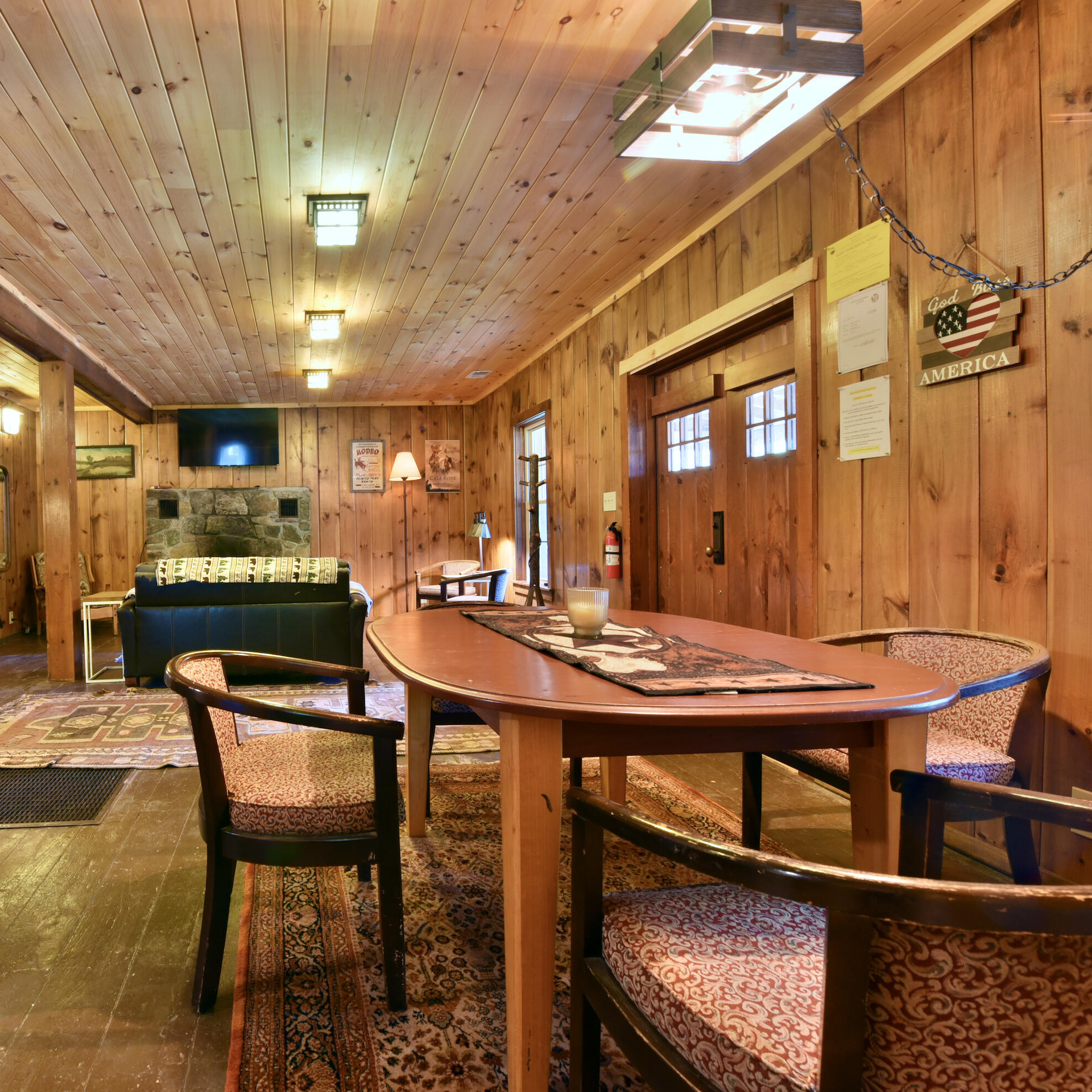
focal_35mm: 18
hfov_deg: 76.3
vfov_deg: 80.7
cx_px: 307
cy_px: 545
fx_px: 642
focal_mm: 14
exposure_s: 1.6
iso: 800
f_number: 11
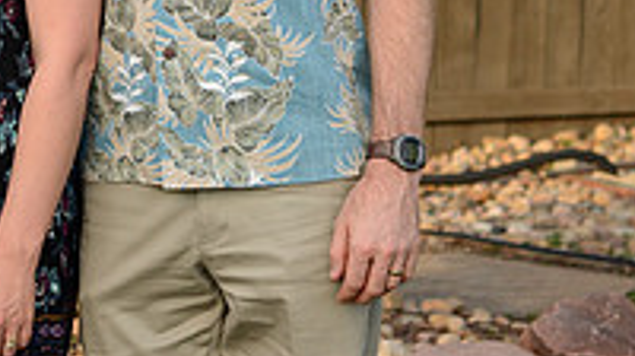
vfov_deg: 7.8
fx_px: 2557
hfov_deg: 13.7
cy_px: -211
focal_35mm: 152
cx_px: -171
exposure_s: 1/400
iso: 400
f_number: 4
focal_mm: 50
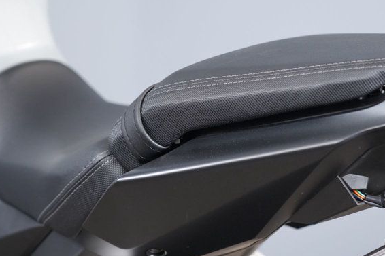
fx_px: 1625
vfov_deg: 9.0
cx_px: 254
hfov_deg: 13.5
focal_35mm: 152
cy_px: 143
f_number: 4
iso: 1600
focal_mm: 84
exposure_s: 1/100
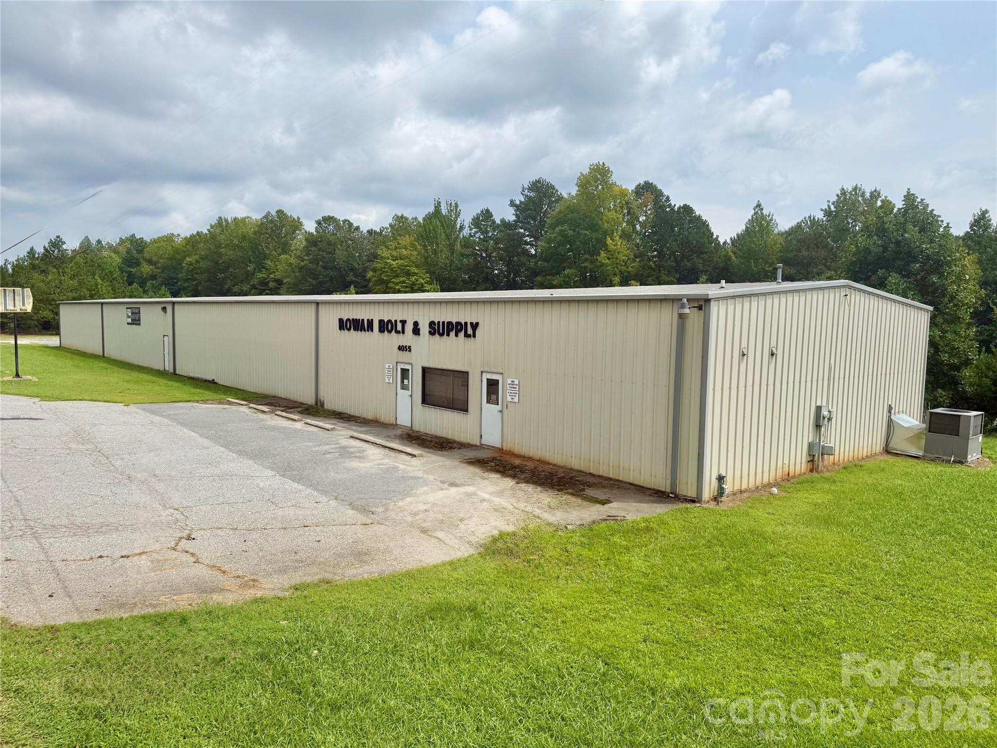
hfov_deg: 71.6
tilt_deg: -4.9
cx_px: 498
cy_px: 374
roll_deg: -1.5
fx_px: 691
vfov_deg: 56.8
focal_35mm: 24
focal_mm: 6.76
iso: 80
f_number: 1.78
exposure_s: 1/7353
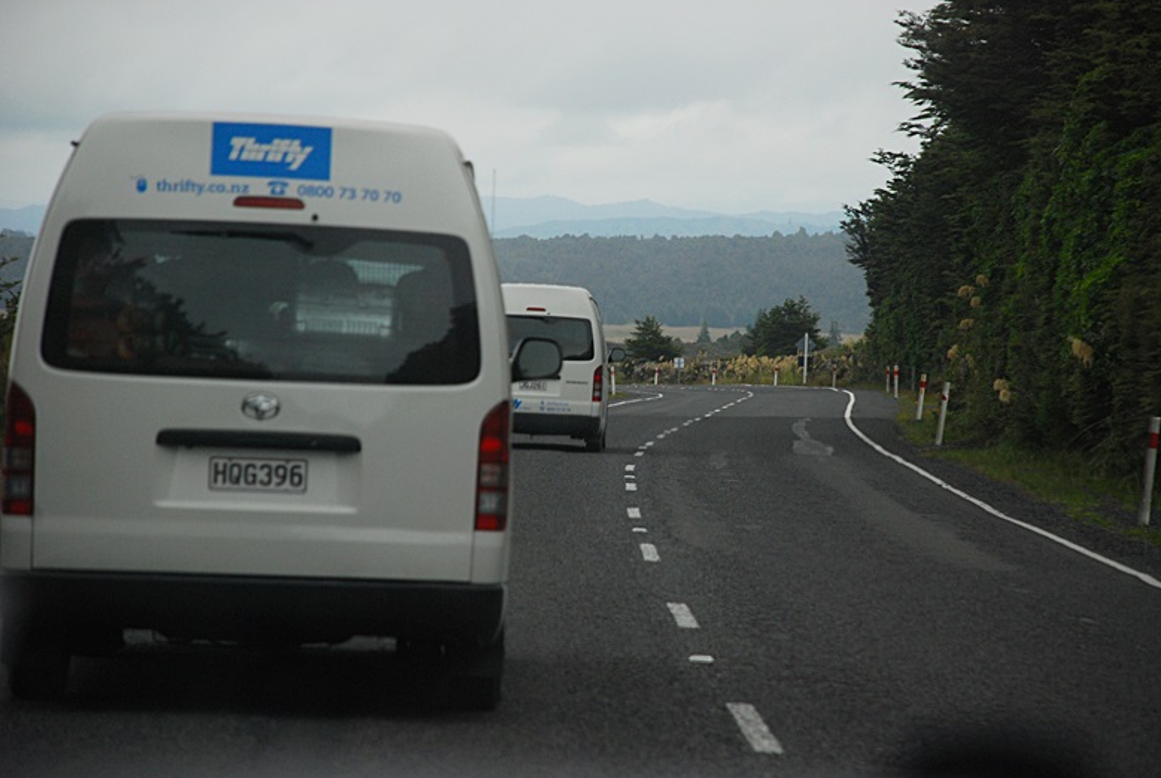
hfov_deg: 10.7
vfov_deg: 7.2
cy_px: 385
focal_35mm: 193
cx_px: 593
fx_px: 6218
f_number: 5.6
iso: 400
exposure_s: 1/500
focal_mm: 125
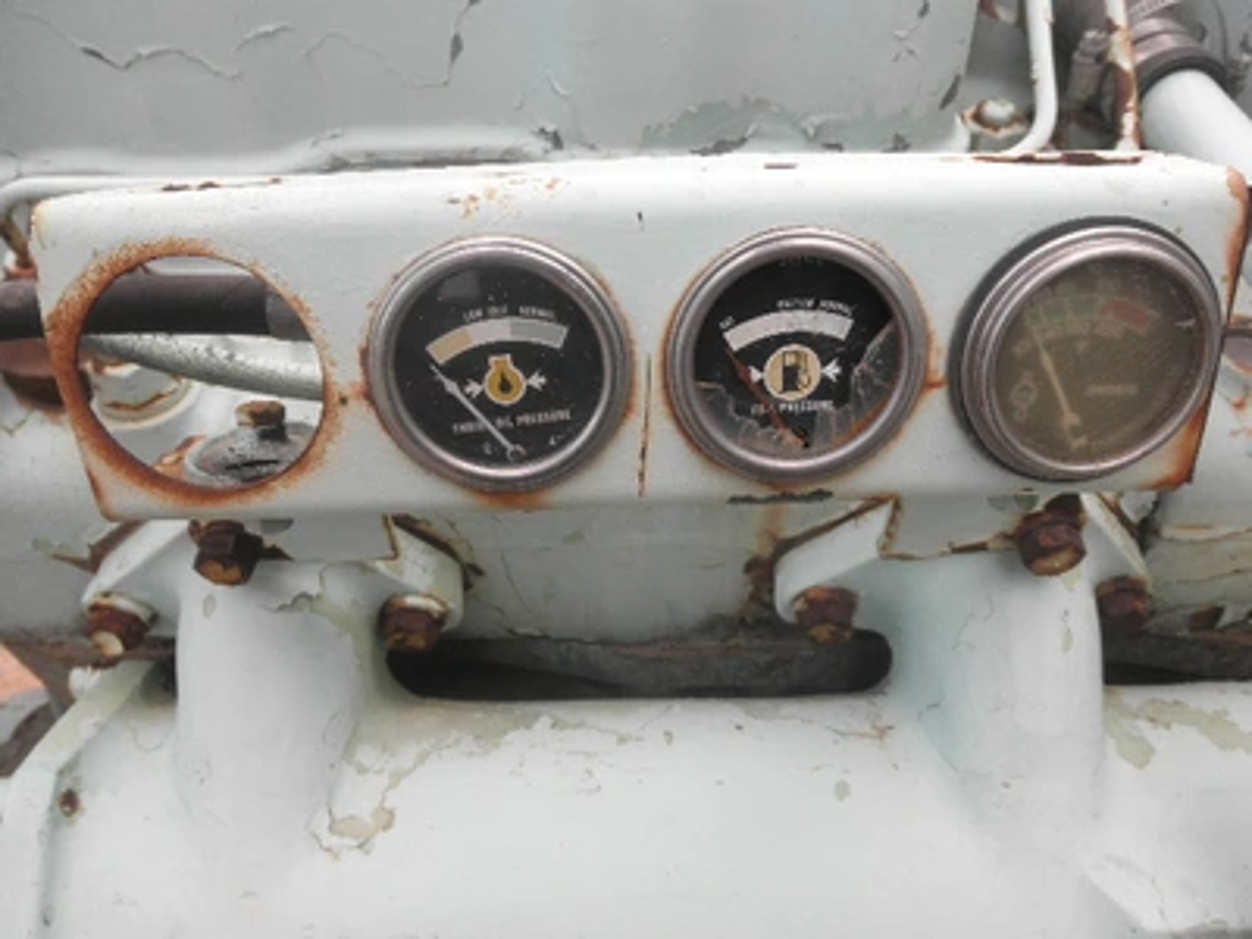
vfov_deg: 49.7
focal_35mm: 28
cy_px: 470
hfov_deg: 63.4
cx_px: 626
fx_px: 1013
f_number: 3
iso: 64
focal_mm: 5
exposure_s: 1/250
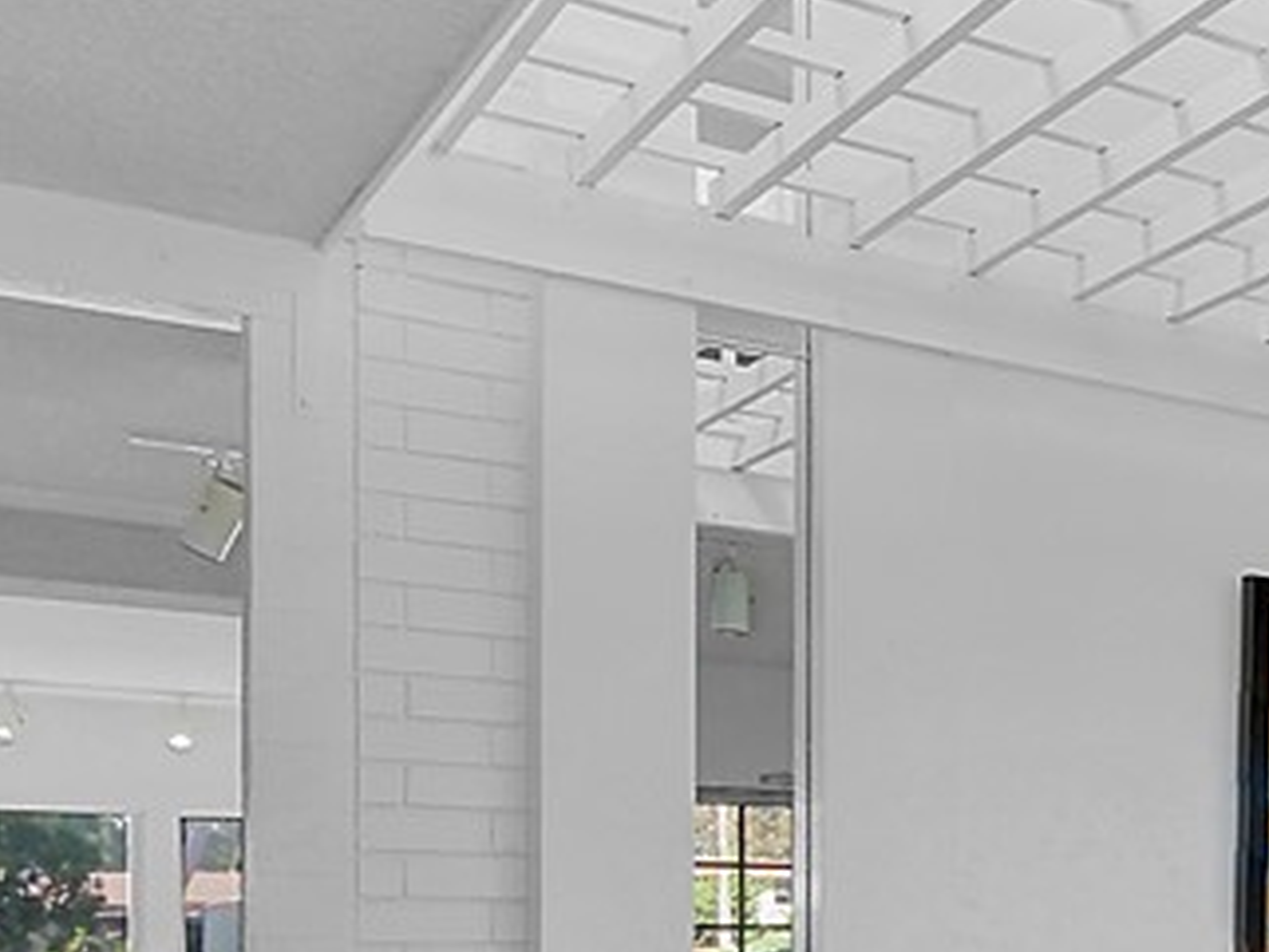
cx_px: 1388
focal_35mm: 51
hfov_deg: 32.9
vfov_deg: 26.3
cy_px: 1051
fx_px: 1870
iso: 1250
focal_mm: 8
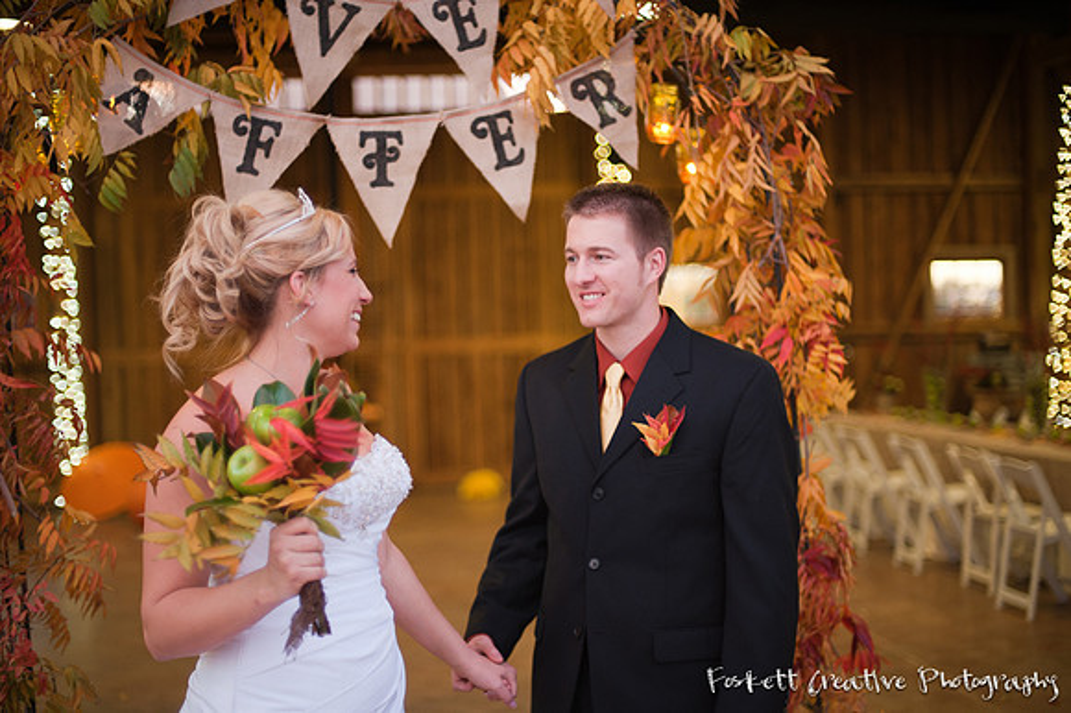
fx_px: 1487
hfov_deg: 39.6
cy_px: 356
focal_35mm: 50
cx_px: 536
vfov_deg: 27.0
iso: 640
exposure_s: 1/100
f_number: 1.4
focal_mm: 50
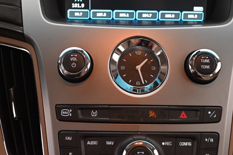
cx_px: 116
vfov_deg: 28.6
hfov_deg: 41.9
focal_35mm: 47
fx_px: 304
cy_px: 78
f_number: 6
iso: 5600
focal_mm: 47
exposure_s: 1/60
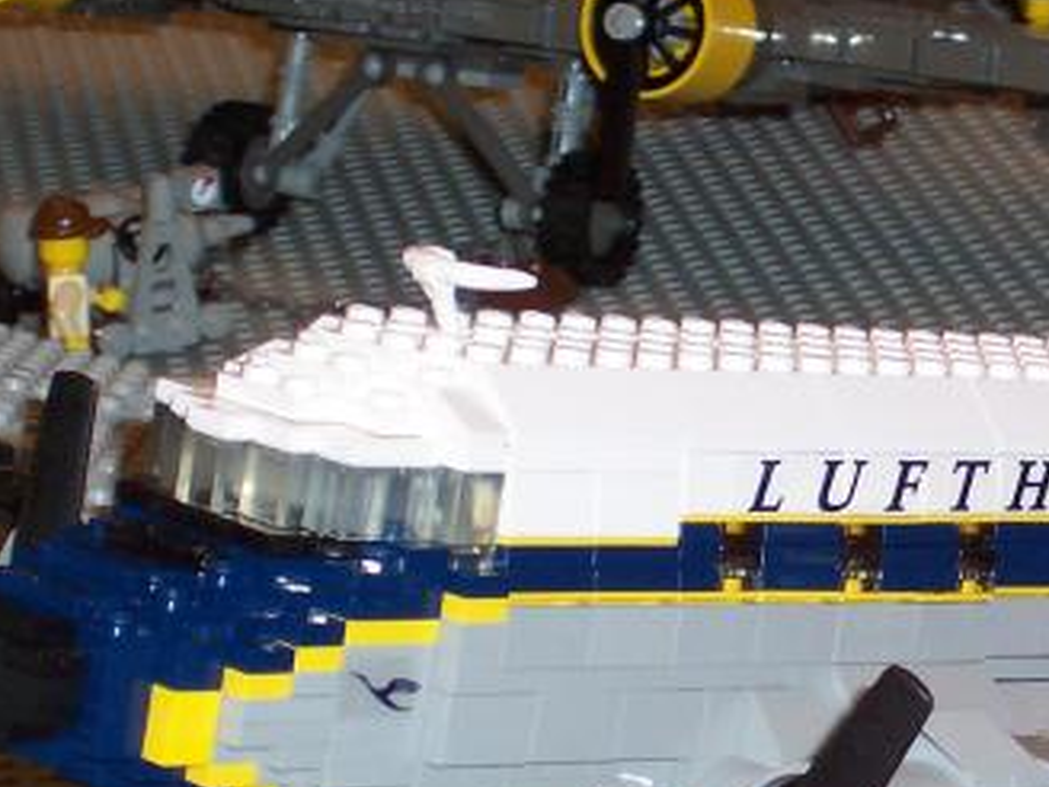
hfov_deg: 10.2
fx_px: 5849
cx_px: 1022
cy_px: 712
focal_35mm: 193
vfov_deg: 7.7
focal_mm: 13.5
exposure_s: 1/90
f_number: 4.1
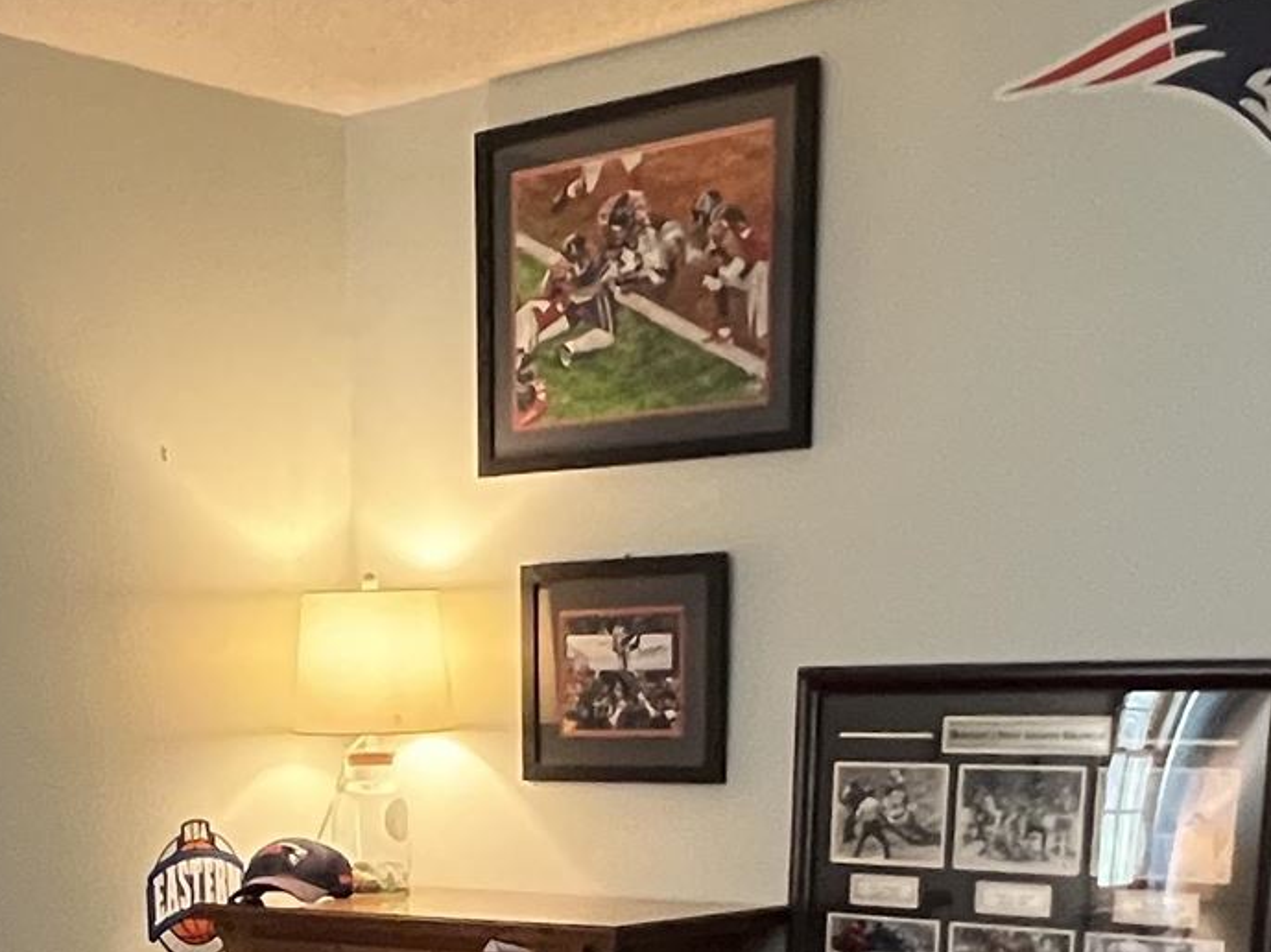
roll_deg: +1.3
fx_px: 2128
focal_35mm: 58
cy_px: 1229
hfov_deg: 32.6
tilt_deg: -13.1
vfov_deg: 22.6
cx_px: 312
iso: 640
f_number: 1.8
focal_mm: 1.57
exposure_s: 1/60
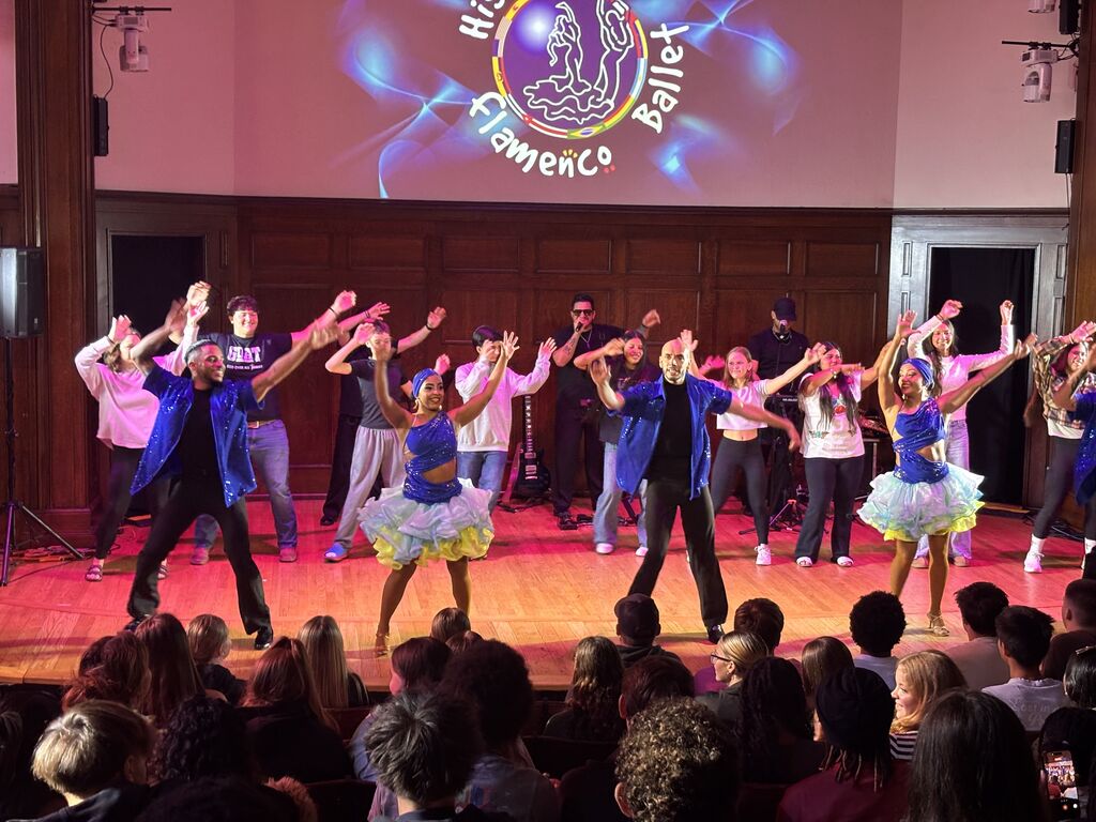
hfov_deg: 36.8
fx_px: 1646
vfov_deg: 28.0
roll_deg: -1.5
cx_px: 548
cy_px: 411
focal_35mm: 52
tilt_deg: -8.1
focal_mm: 5.96
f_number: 1.6
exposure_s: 1/37
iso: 160
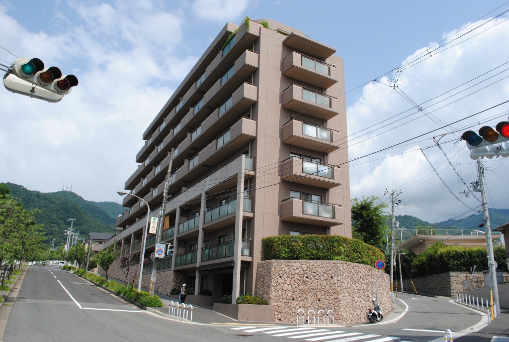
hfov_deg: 67.3
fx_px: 382
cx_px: 254
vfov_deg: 48.1
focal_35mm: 27
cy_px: 171
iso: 100
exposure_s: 1/250
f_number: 8
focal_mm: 18
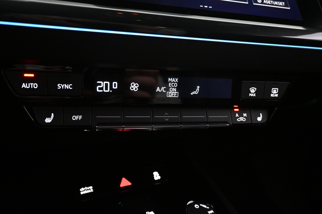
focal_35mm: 24
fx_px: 215
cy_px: 107
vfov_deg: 53.1
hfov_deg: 73.7
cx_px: 161
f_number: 3.5
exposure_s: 1/50
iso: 4000
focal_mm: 16
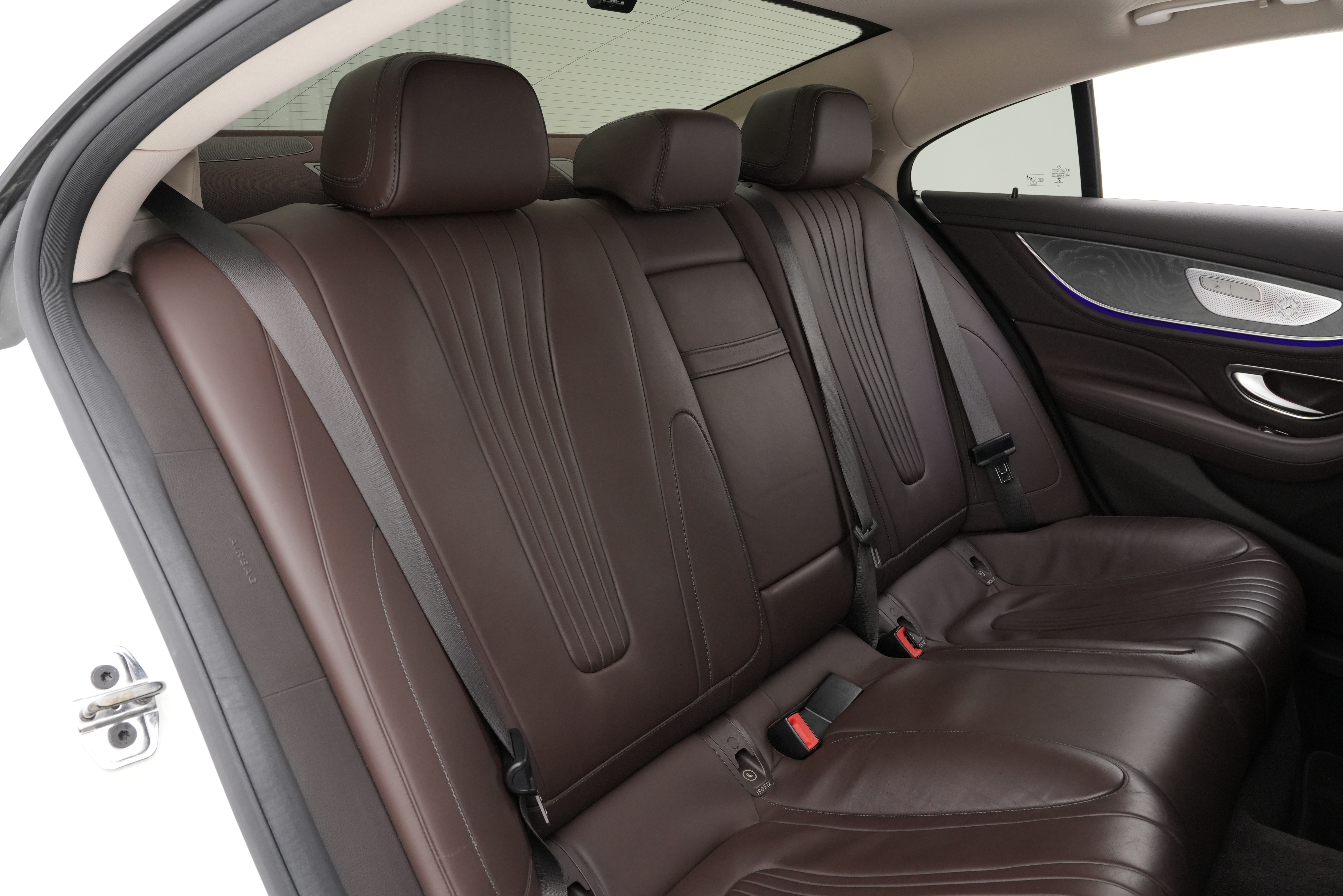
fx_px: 1007
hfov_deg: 67.4
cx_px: 672
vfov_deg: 47.9
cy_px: 448
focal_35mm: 27
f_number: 7.1
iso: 1000
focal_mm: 18
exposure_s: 1/50
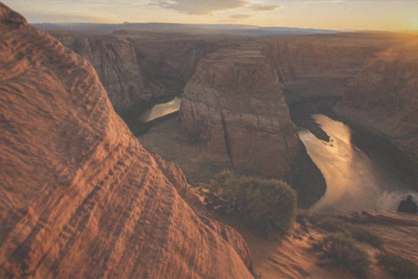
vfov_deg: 37.8
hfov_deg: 54.5
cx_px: 209
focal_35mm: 35
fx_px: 406
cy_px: 140
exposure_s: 1/500
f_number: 4.5
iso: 200
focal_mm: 35
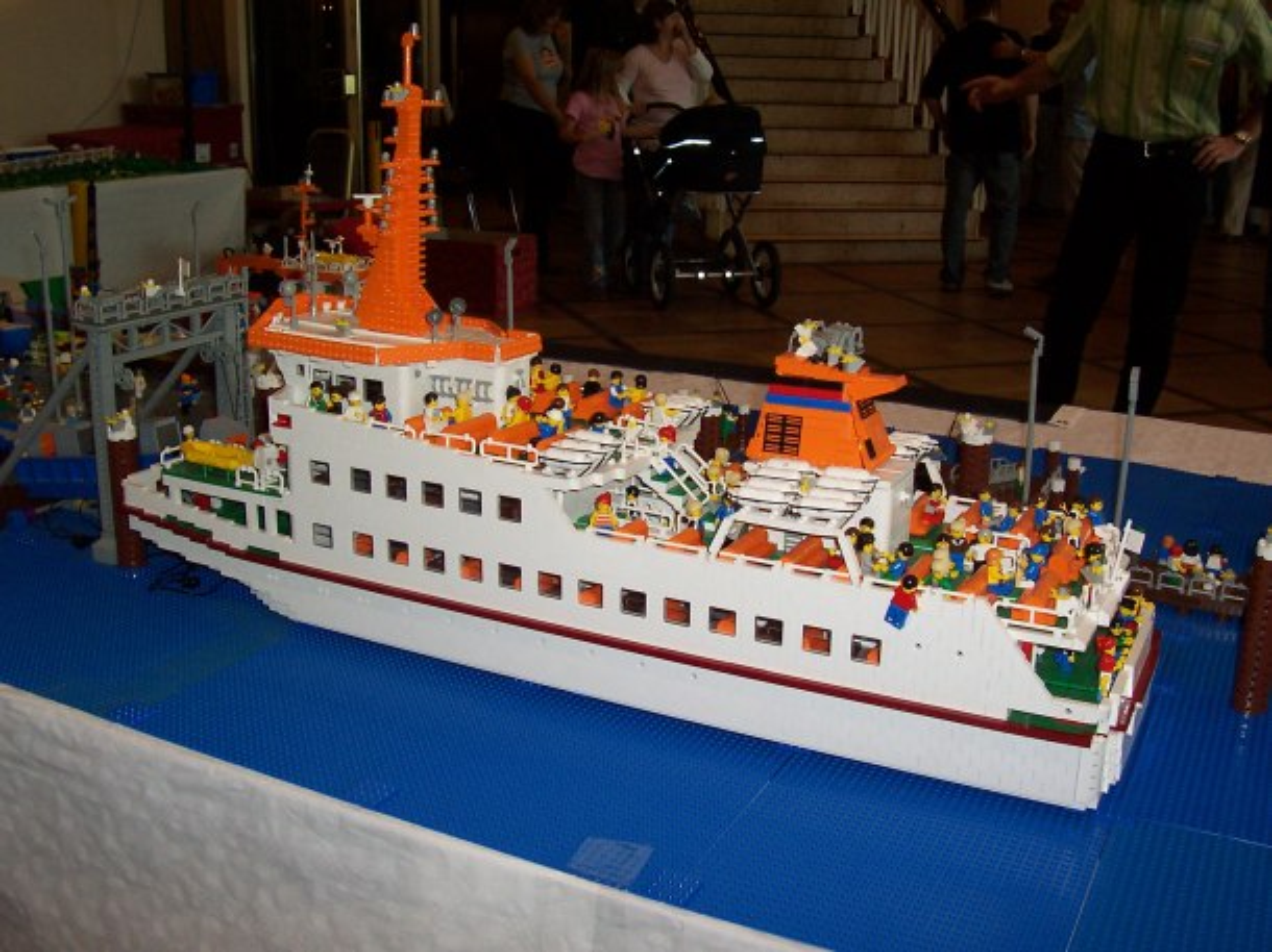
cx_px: 636
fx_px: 1359
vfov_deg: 38.6
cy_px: 476
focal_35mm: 37
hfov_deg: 50.2
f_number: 2.8
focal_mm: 5.6
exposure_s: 1/60
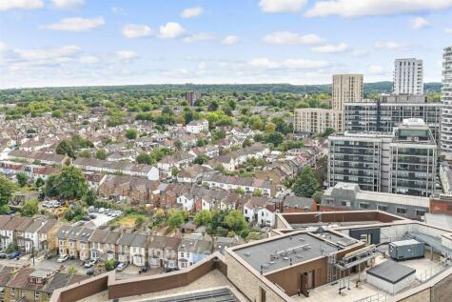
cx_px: 226
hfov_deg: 61.9
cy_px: 151
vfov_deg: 43.6
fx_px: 377
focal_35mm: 30
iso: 160
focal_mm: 20
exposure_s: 1/100
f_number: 8
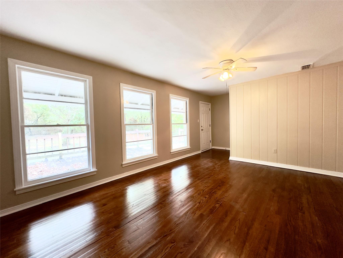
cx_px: 172
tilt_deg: -1.7
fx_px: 139
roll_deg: +0.7
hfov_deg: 102.1
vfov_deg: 85.7
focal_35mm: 14
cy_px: 129
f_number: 2.2
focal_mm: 2.22
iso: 250
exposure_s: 1/60
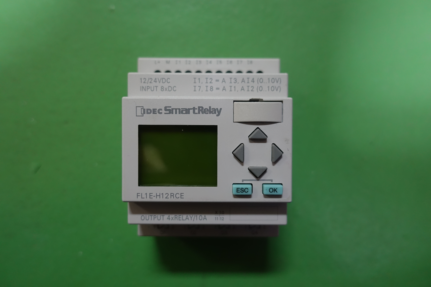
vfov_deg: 51.3
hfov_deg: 71.5
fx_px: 299
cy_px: 144
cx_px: 216
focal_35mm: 25
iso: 640
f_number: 2
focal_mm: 9.2
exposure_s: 1/30
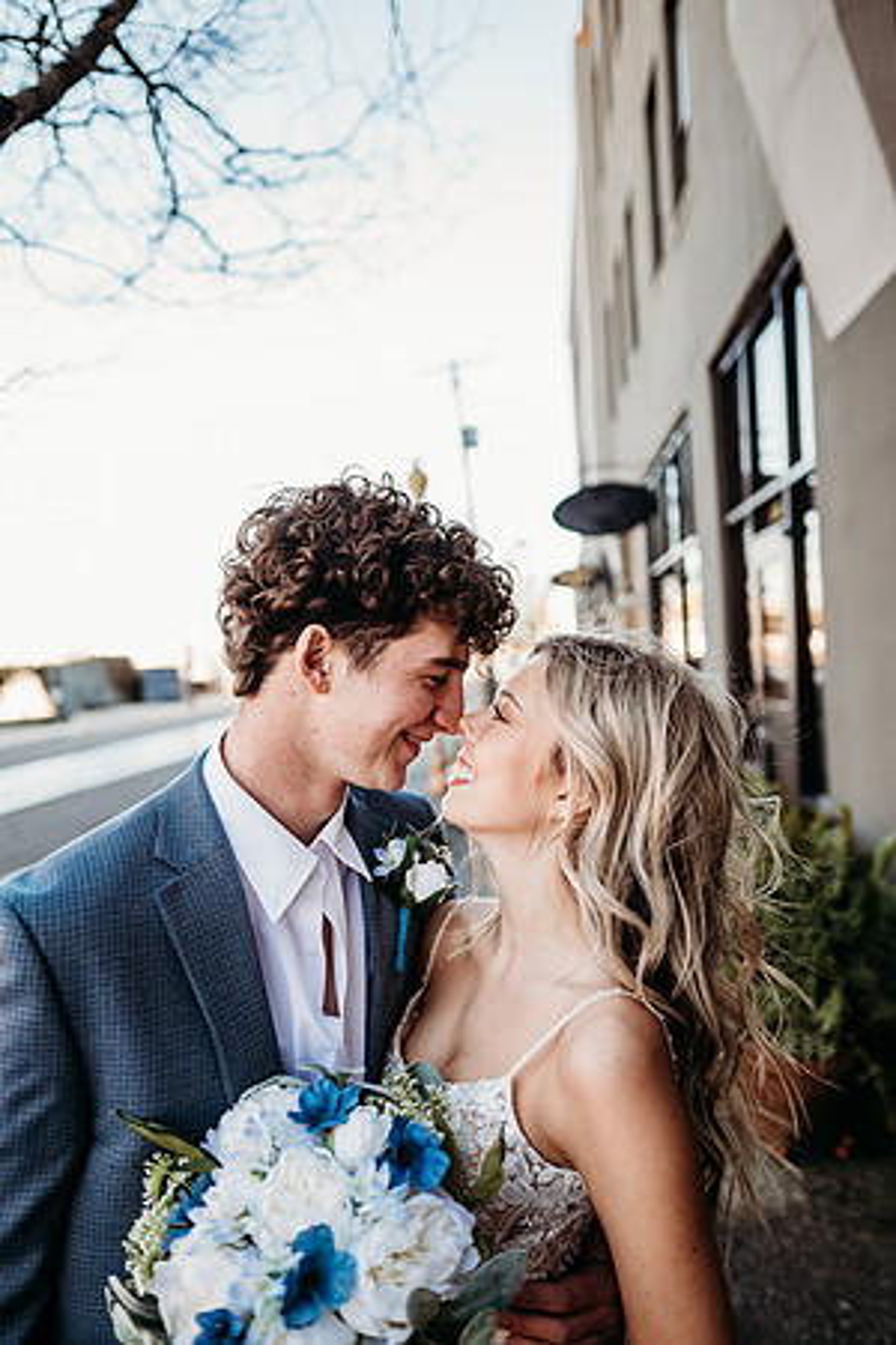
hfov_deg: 53.1
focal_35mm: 24
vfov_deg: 73.7
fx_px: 896
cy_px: 672
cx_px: 448
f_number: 2
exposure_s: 1/320
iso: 160
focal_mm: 24
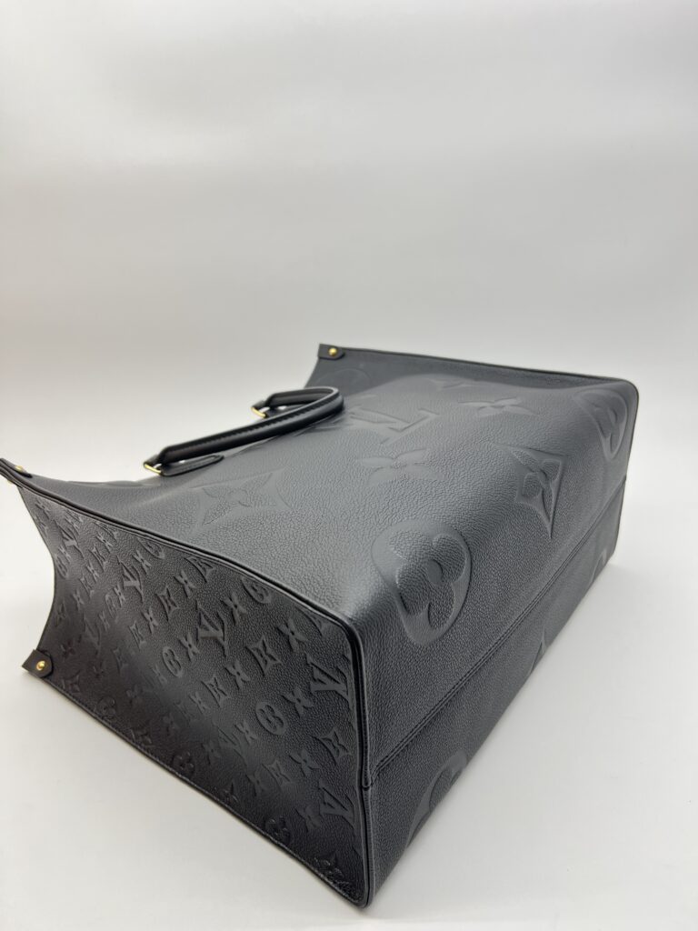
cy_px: 466
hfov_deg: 53.1
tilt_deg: -23.0
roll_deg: +0.5
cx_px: 349
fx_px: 699
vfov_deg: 67.3
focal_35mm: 26
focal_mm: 5.7
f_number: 1.5
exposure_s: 1/100
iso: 32
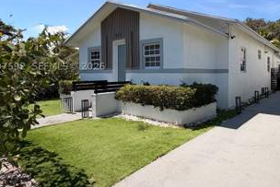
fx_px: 179
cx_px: 190
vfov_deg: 54.3
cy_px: 66
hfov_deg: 73.4
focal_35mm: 23
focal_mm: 2.22
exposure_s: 1/830
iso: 20
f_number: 2.2
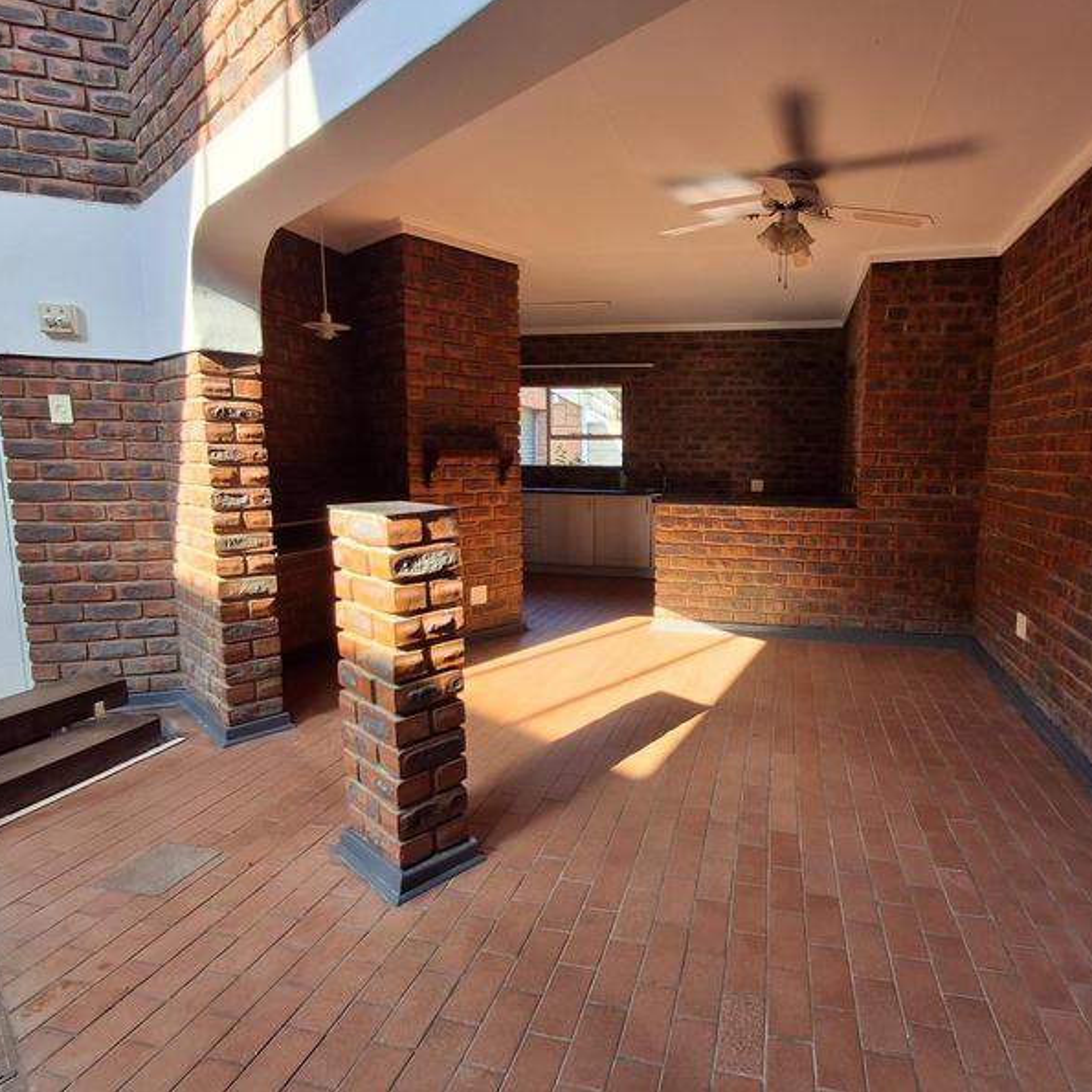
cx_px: 664
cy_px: 543
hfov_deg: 76.6
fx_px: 678
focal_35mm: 19
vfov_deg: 77.7
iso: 40
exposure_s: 1/108
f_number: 2.2
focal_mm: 1.64
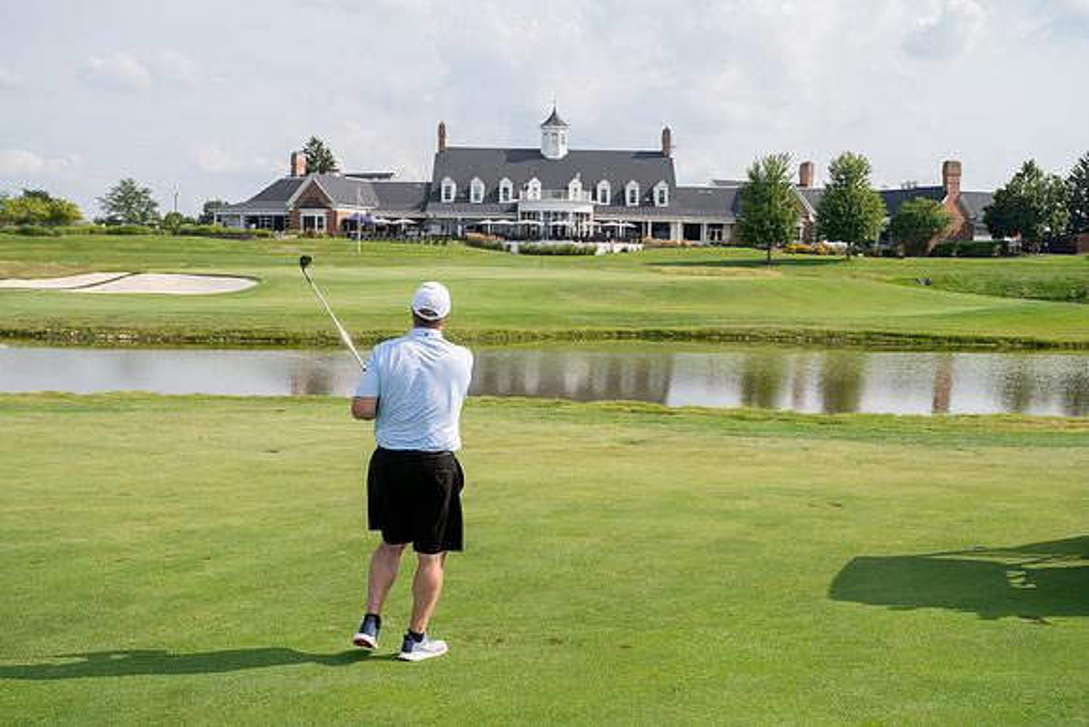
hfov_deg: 49.4
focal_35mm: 39
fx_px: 1183
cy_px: 364
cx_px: 544
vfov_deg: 34.2
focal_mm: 39
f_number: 6.3
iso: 250
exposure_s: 1/1000
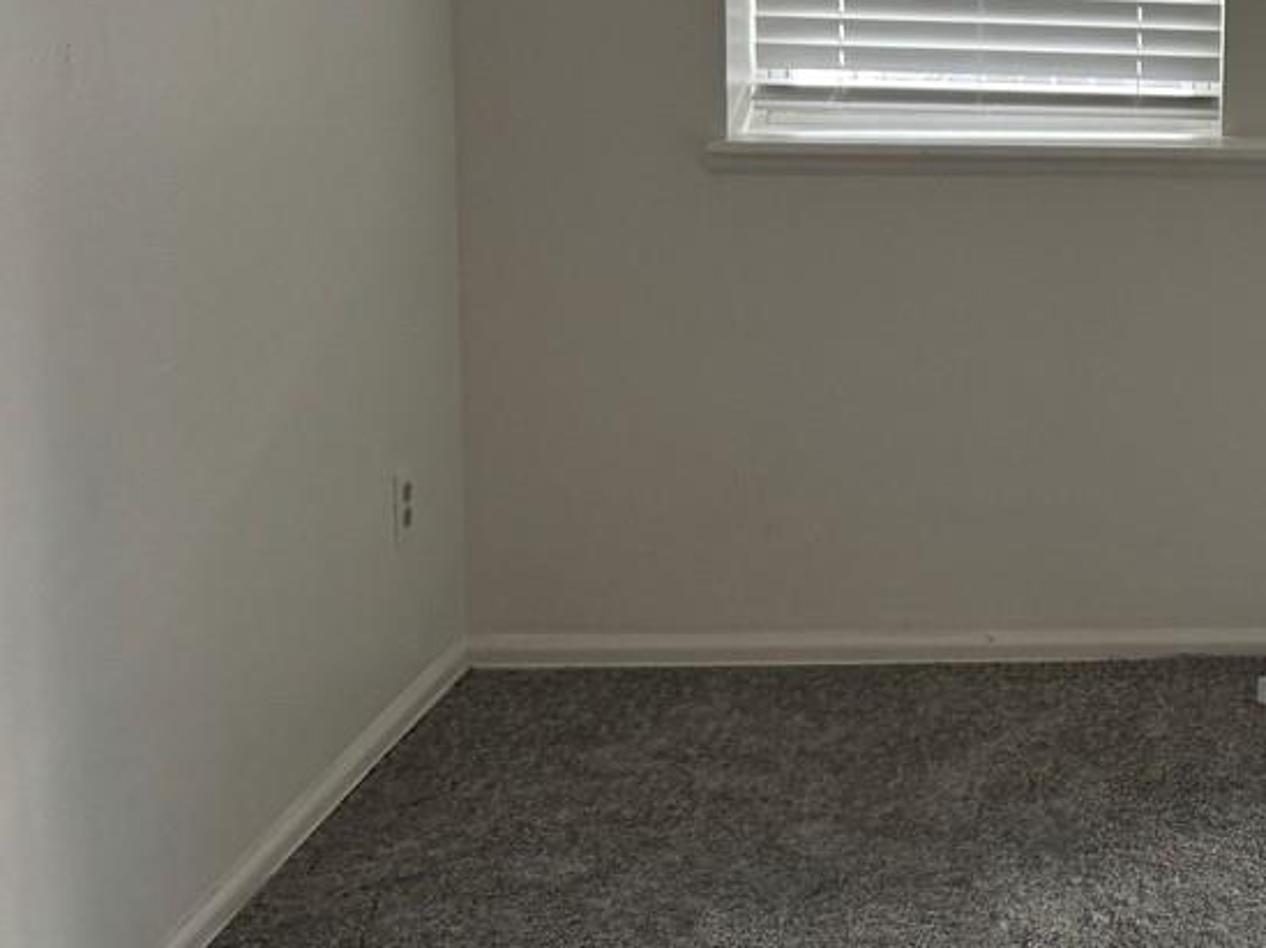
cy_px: 81
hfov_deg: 24.7
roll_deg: -2.4
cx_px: 1580
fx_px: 2558
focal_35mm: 70
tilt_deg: -9.0
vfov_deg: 20.5
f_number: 1.78
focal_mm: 6.76
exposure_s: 1/120
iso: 100
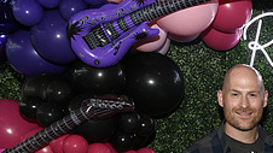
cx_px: 343
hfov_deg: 24.2
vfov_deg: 14.5
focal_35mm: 78
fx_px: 564
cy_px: 225
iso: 500
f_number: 6.3
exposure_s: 1/60
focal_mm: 29
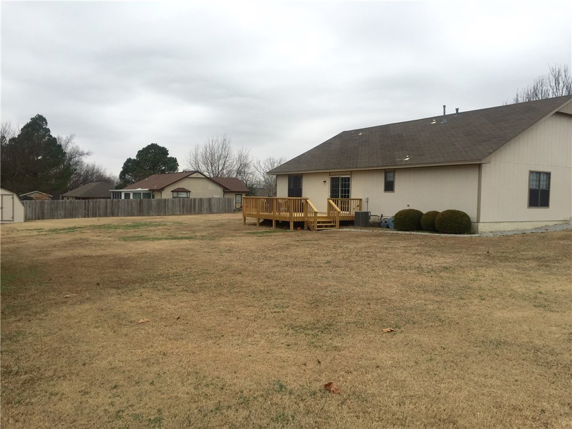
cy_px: 214
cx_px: 286
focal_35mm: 29
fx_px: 479
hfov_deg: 61.7
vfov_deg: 48.2
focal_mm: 4.15
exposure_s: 1/590
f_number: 2.2
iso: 32
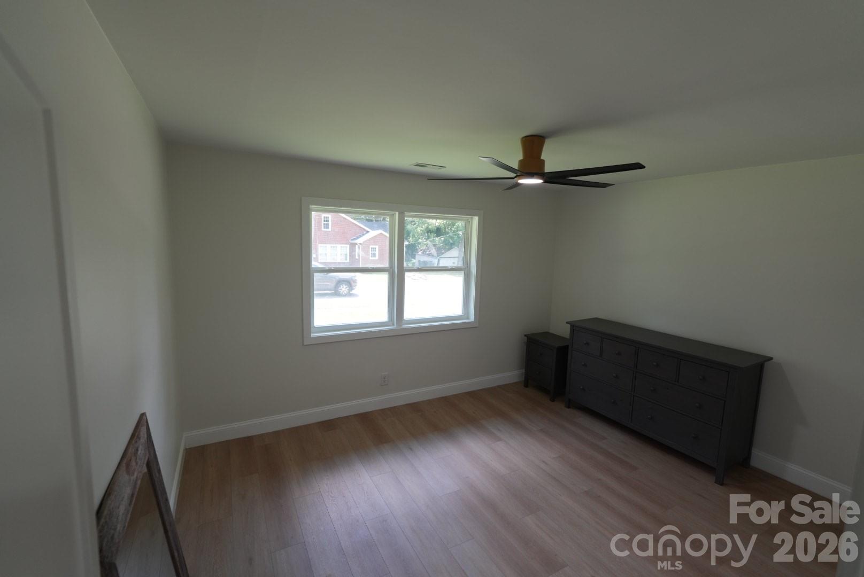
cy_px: 288
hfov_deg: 96.7
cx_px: 432
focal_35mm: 16
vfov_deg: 73.8
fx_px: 384
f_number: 4
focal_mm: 16
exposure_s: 1/200
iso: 500
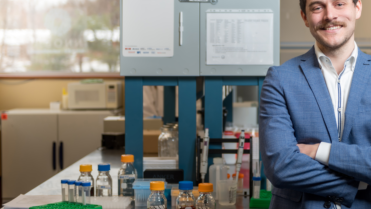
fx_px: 758
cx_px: 255
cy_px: 53
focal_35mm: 77
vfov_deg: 15.6
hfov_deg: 27.3
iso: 160
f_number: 2.8
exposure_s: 1/160
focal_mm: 48
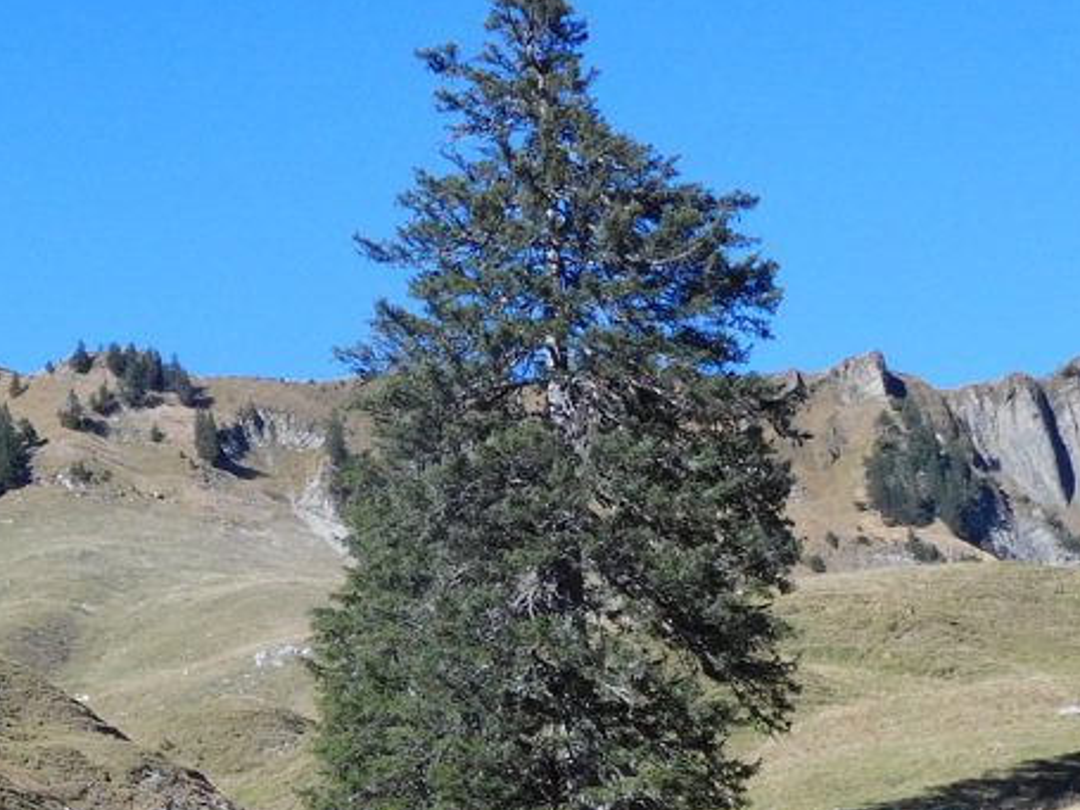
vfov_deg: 19.2
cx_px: 193
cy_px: 770
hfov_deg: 25.5
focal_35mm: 75
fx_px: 2339
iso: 125
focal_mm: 5.7
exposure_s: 1/800
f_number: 3.6
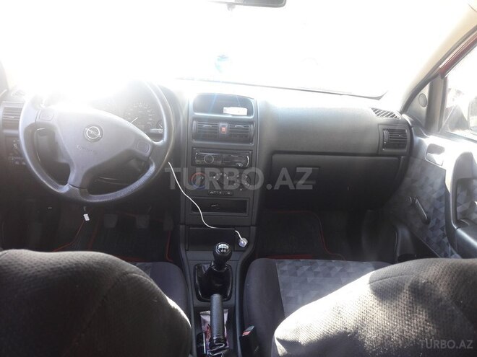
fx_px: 386
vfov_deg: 49.7
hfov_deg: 63.4
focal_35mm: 28
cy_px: 178
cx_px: 238
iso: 50
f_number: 1.9
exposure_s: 1/33
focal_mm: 3.7
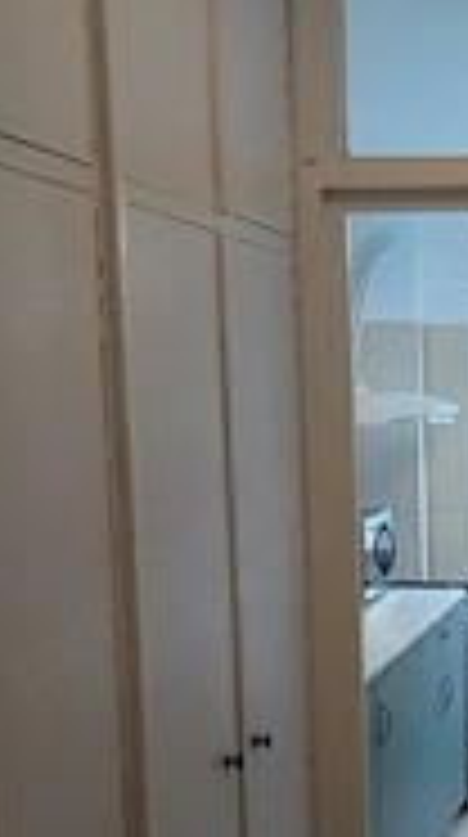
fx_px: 1352
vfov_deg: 33.6
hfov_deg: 18.4
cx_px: 594
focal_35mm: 61
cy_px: 639
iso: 160
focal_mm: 3.98
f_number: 1.8
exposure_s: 1/50
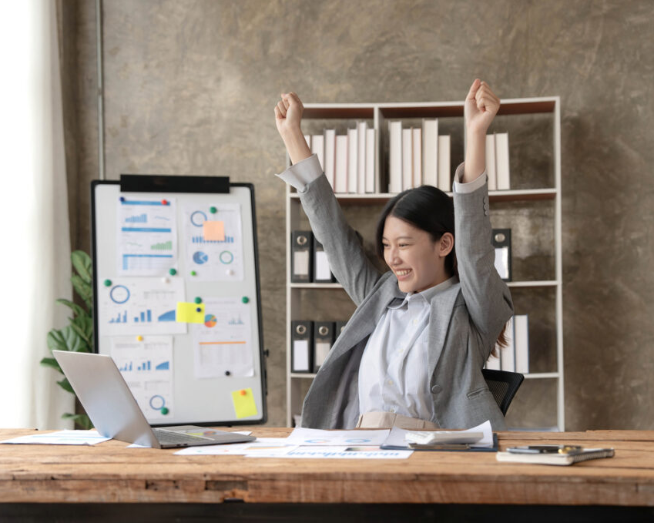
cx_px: 323
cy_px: 262
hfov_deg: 31.5
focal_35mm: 60
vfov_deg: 25.4
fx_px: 1161
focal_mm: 53
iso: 200
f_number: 2.8
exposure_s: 1/250
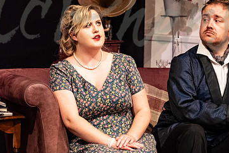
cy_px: 74
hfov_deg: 10.7
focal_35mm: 192
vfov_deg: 7.2
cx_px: 118
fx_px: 1221
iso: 2500
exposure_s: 1/250
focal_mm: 71.5
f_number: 3.2
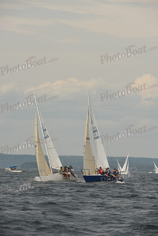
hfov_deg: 4.7
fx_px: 1908
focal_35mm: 290
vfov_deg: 7.1
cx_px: 79
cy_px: 118
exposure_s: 1/1000
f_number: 7.1
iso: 250
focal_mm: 290
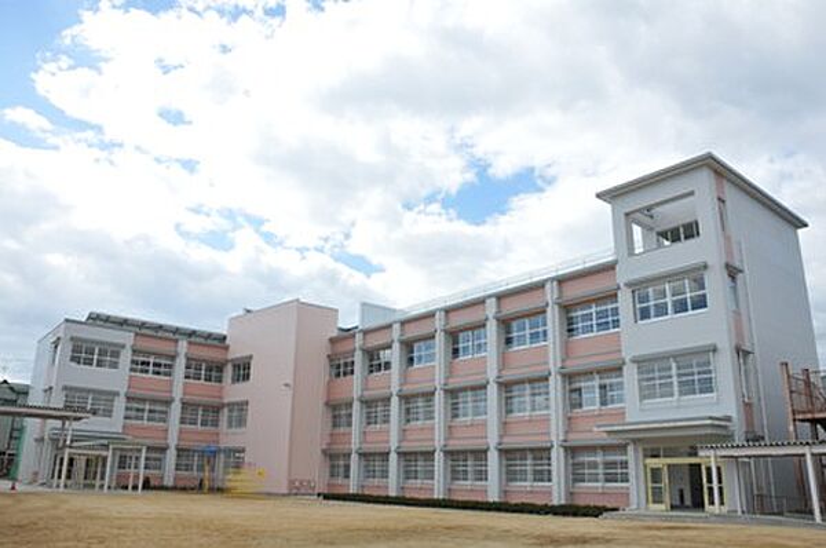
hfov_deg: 67.5
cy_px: 274
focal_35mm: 27
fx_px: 619
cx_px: 413
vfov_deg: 47.8
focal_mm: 18
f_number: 11
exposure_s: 1/200
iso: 250
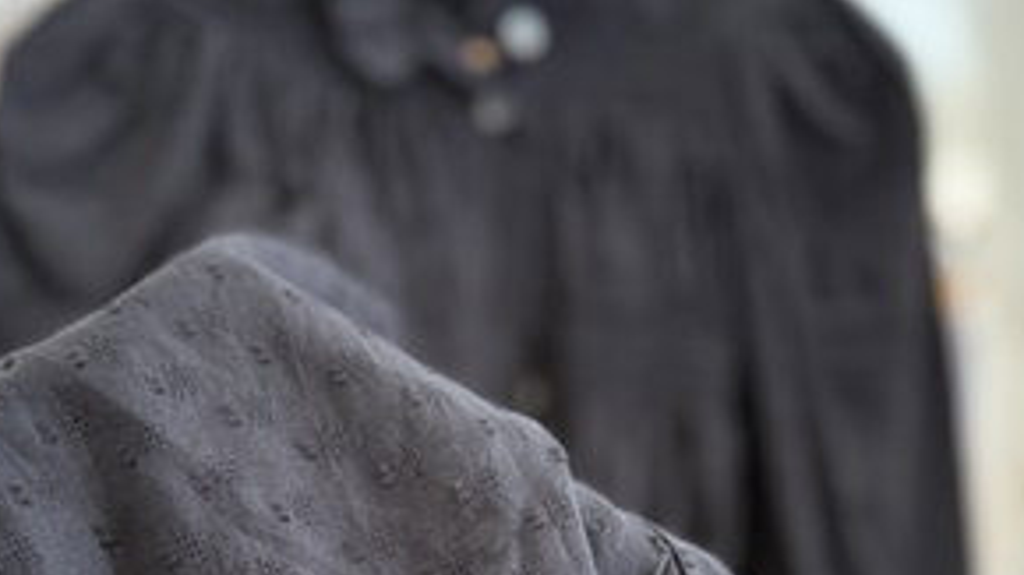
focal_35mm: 48
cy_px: 570
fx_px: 1303
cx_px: 399
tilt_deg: -4.6
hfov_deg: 42.6
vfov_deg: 23.9
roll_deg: +2.5
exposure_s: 1/60
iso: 250
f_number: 1.78
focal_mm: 6.76
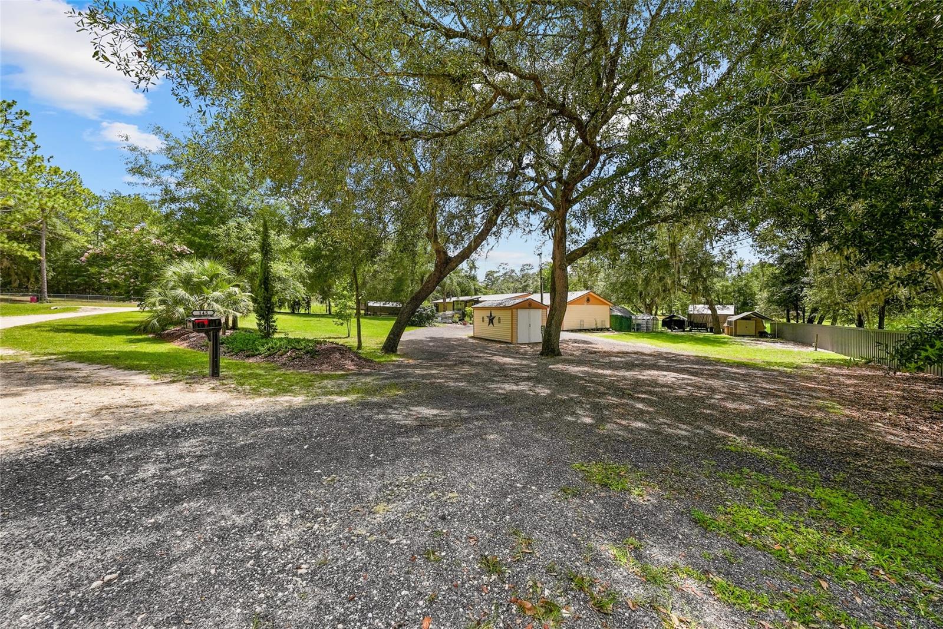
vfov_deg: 90.1
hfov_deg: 112.6
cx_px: 472
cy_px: 314
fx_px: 314
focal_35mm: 12
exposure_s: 1/80
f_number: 7.1
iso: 400
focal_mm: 12
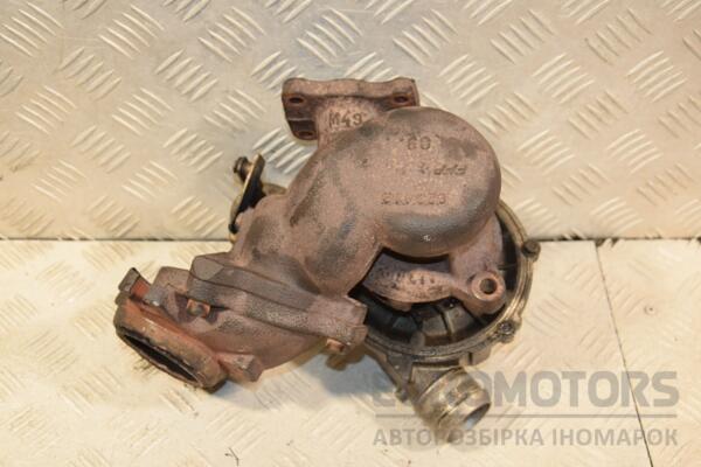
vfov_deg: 22.6
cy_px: 234
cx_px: 350
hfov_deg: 33.4
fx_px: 1168
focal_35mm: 60
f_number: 4.8
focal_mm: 40
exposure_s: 1/200
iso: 800
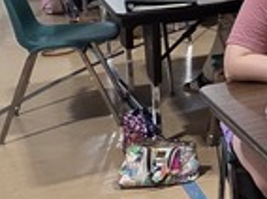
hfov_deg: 14.4
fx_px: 724
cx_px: 628
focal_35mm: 94
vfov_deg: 14.8
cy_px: -75
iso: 250
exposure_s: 1/60
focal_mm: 2.2
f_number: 2.2
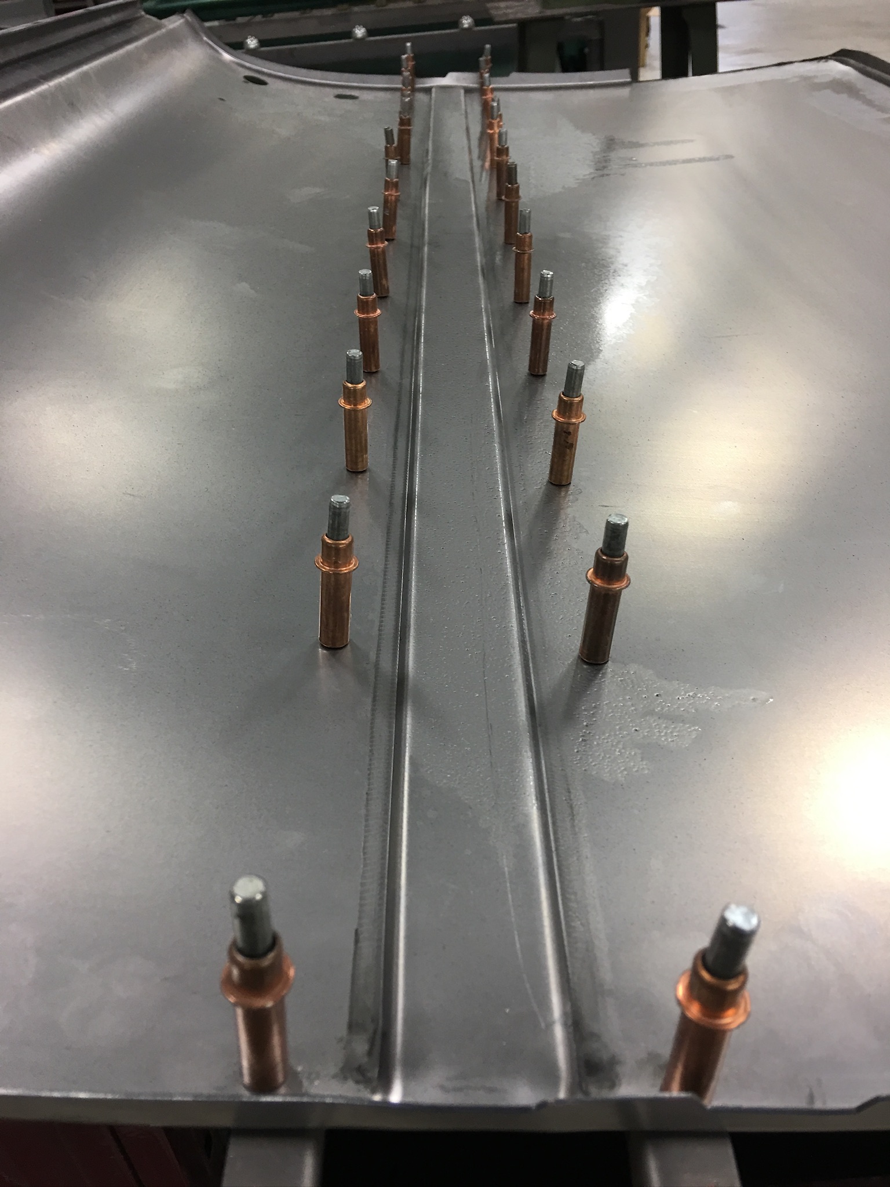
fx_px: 994
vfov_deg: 61.7
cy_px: 594
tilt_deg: -33.6
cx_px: 445
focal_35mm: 29
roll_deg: +5.4
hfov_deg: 48.2
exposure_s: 1/30
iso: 32
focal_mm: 4.15
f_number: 2.2
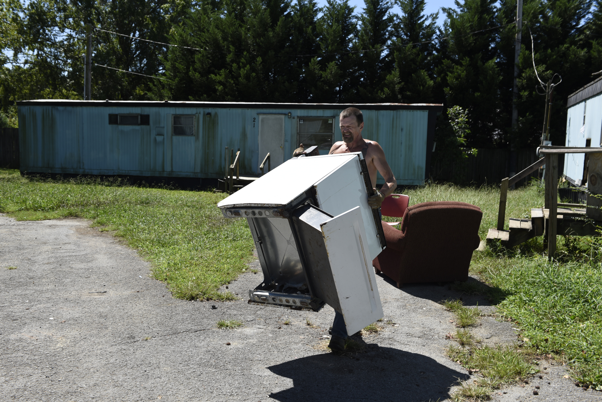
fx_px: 669
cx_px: 301
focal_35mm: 40
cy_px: 201
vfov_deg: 33.4
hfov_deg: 48.4
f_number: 8
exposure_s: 1/250
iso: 100
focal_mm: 40
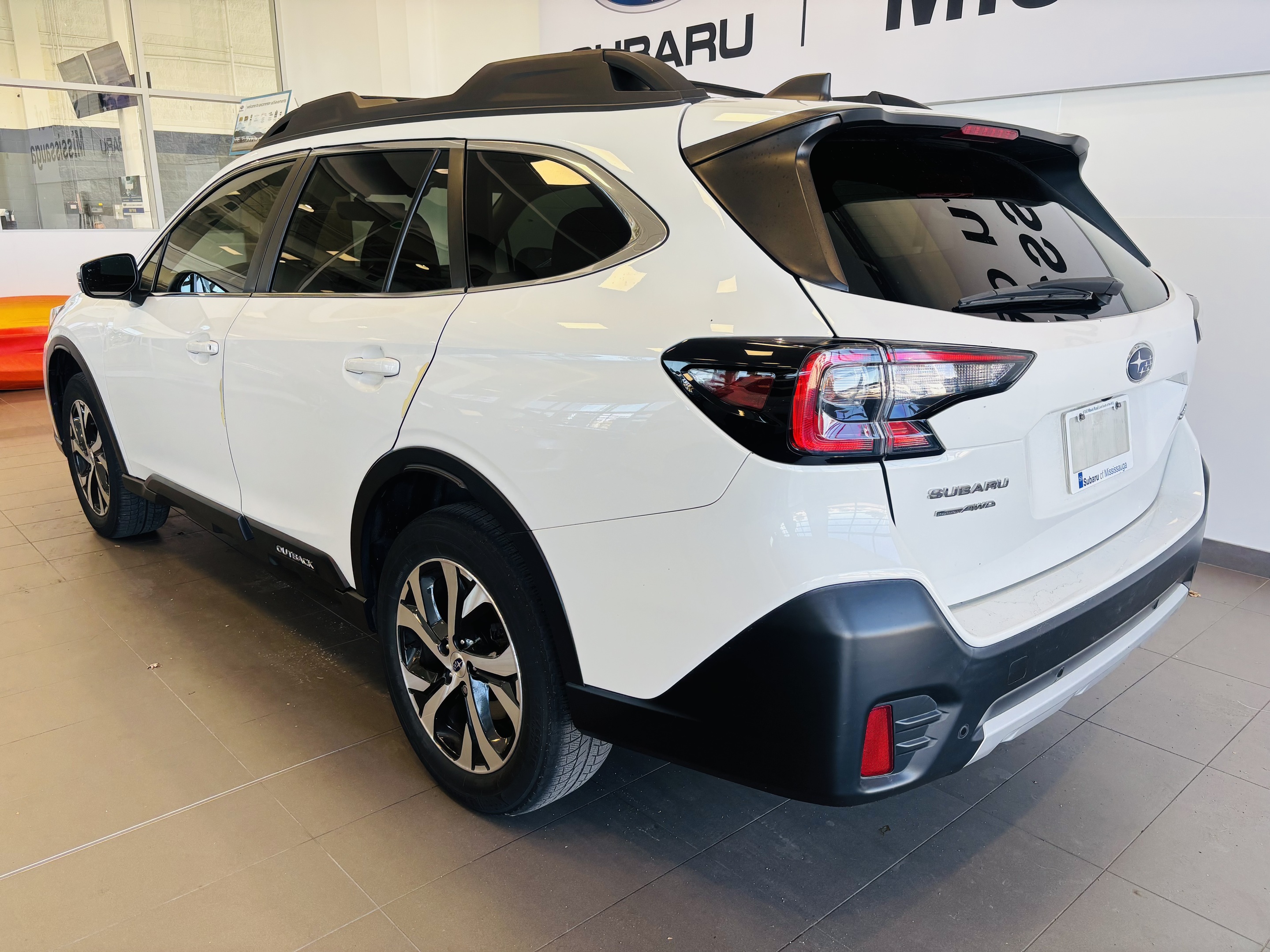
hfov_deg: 67.3
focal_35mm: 26
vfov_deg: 53.1
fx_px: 954
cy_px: 476
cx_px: 635
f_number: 1.6
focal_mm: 5.96
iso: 40
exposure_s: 1/120
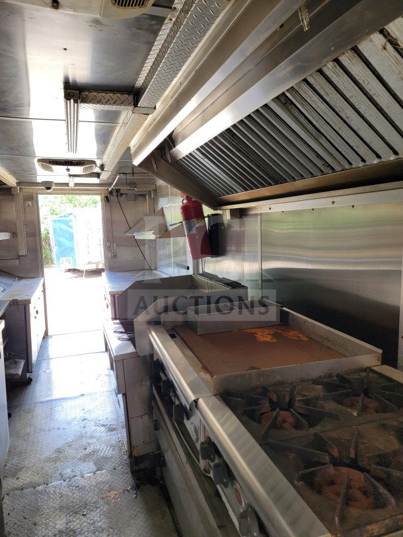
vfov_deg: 71.6
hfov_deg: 56.8
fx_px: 372
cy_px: 268
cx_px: 202
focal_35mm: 24
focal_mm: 6.7
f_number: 1.8
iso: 50
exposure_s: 1/120
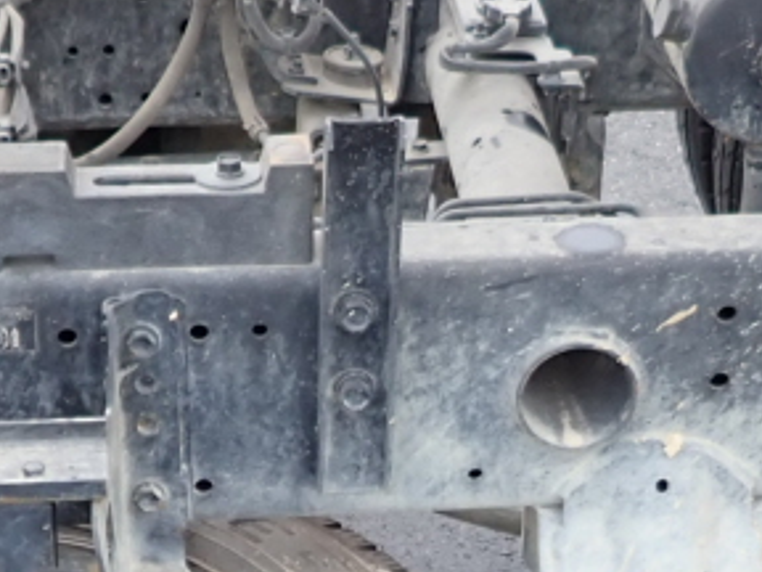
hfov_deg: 17.7
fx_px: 2443
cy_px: 591
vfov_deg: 13.1
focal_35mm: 111
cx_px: 286
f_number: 2
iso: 125
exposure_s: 1/60
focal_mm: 4.5
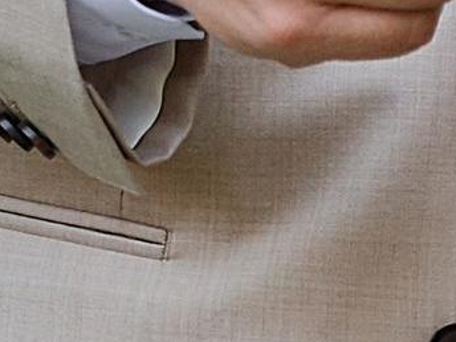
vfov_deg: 1.8
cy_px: -362
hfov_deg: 2.5
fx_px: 10591
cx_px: 634
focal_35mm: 804
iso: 500
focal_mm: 75
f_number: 2.8
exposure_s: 1/500
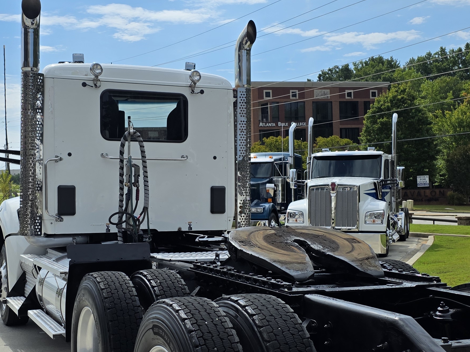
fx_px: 706
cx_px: 194
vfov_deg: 27.9
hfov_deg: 36.7
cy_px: 218
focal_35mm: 52
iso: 40
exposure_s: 1/7944
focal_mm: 6.3
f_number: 1.7
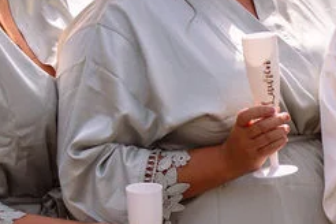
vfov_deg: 8.7
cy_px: 178
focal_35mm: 157
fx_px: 1465
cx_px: 472
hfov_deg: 12.6
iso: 100
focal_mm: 32
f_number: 2.8
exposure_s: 1/1250
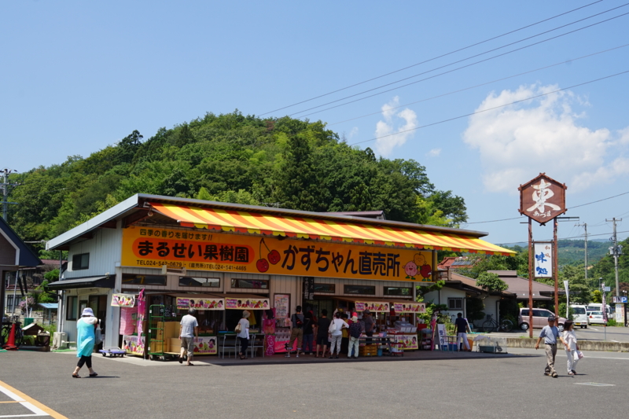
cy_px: 210
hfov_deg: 45.4
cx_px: 314
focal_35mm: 43
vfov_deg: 31.2
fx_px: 751
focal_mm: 29
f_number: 14
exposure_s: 1/80
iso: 100
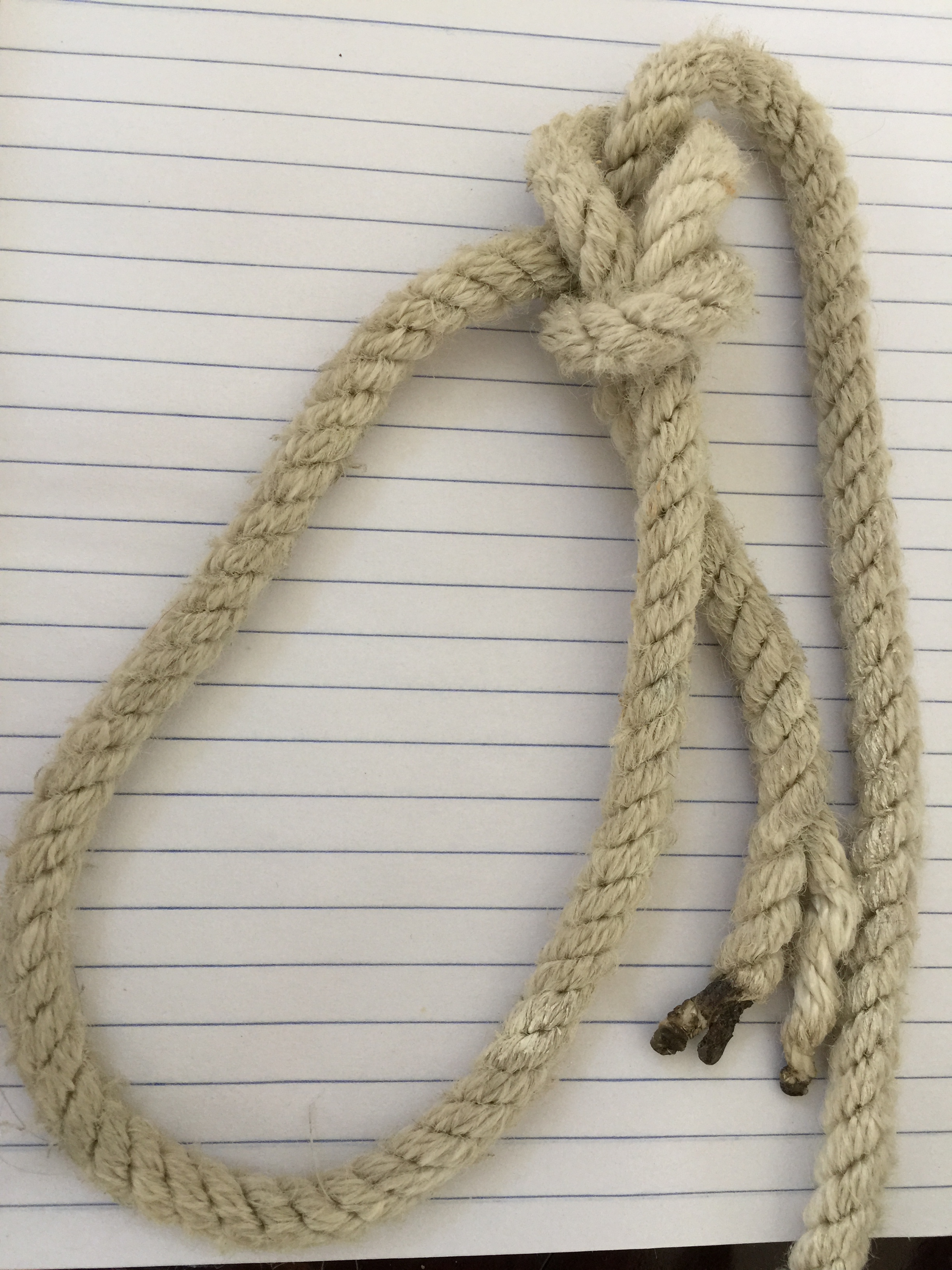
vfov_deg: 61.7
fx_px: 1063
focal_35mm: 29
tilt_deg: -80.6
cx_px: 476
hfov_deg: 48.2
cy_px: 635
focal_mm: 4.15
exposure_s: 1/30
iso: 50
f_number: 2.2
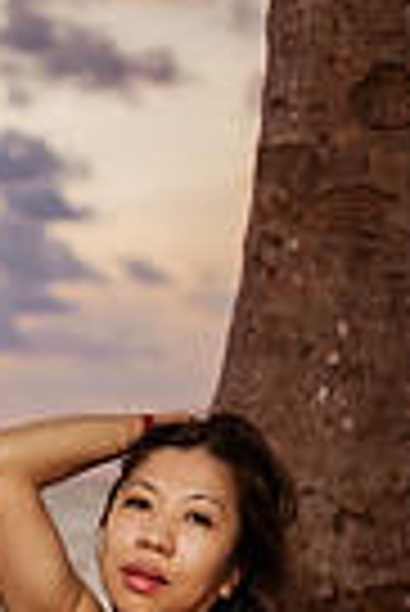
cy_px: 806
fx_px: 1976
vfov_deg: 16.6
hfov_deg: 11.7
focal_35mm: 116
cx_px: -36
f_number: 1.8
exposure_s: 1/1250
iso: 50
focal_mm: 35
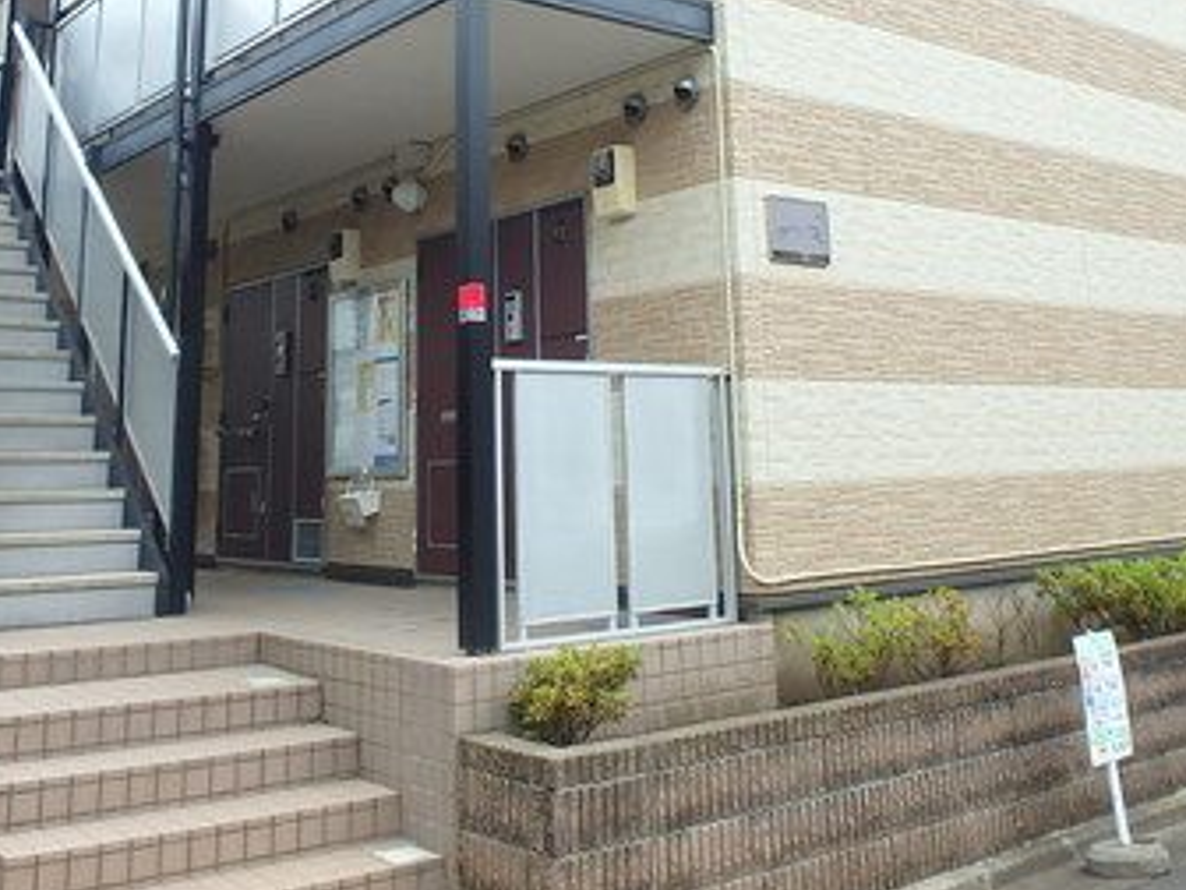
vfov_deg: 34.5
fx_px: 1370
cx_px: 586
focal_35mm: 40
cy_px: 134
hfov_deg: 46.8
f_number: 3.5
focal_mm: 3.7
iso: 125
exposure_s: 1/250
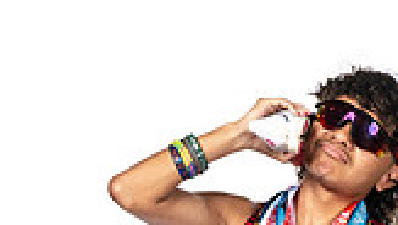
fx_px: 1891
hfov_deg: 12.0
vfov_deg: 6.5
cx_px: 308
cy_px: 501
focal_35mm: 179
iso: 400
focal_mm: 62
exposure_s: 1/320
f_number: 7.1
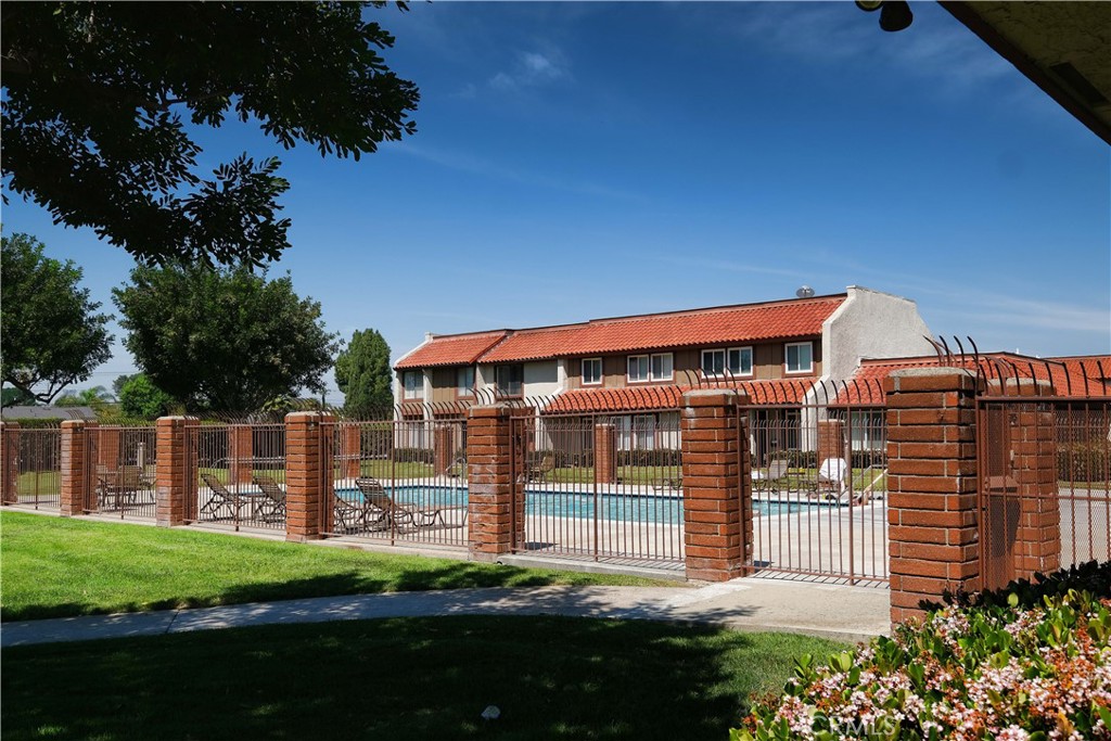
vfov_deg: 42.3
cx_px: 556
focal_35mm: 31
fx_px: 957
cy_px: 370
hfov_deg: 60.3
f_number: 5.6
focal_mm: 20.9
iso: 160
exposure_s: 1/950
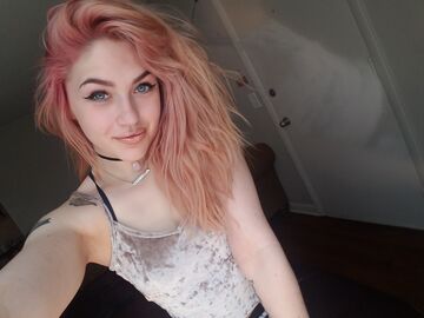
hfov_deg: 79.0
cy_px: 159
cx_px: 212
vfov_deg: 63.4
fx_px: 257
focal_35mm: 21
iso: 50
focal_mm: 2.1
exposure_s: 1/60
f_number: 1.7
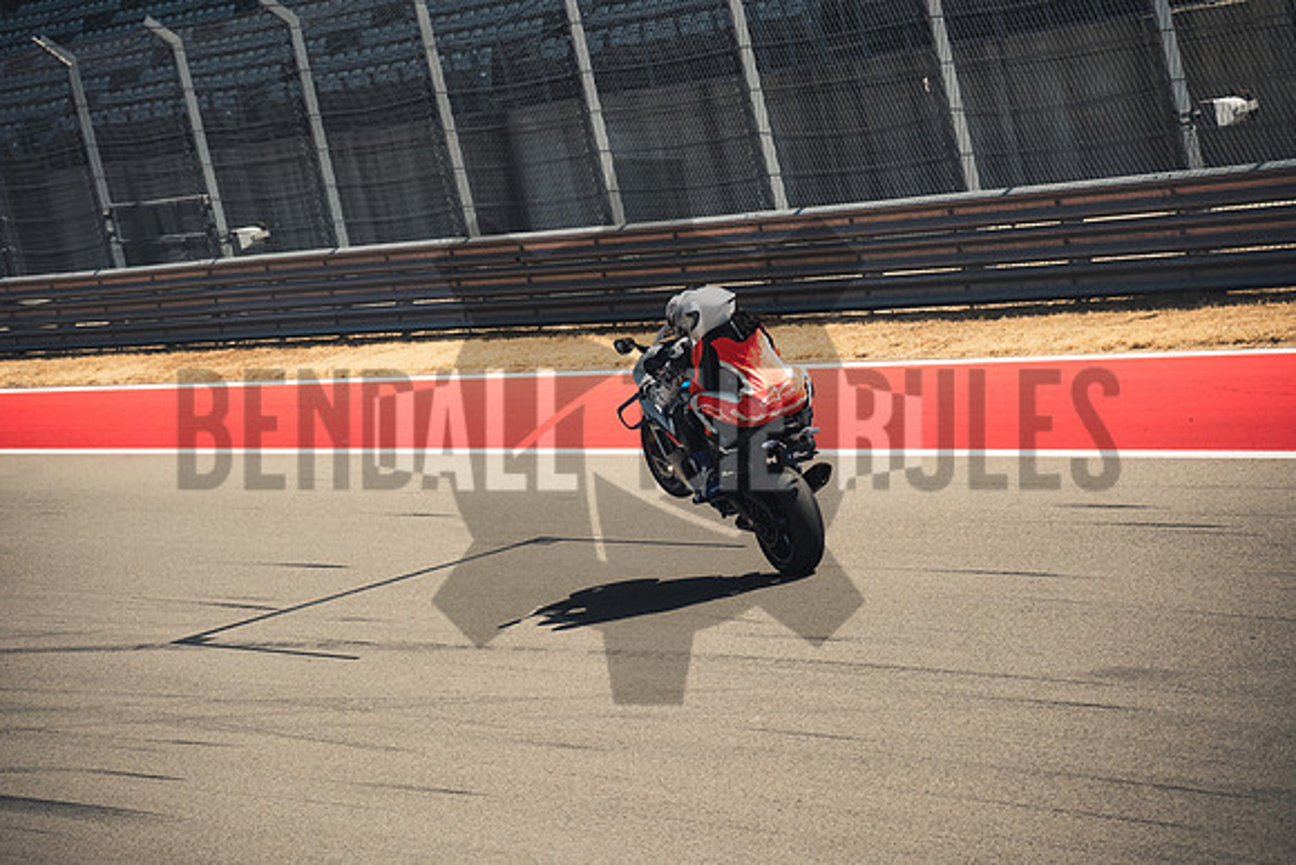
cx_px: 648
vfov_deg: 9.2
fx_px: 5401
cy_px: 432
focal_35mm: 150
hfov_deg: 13.7
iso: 1250
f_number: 4.5
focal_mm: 100
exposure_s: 1/4000
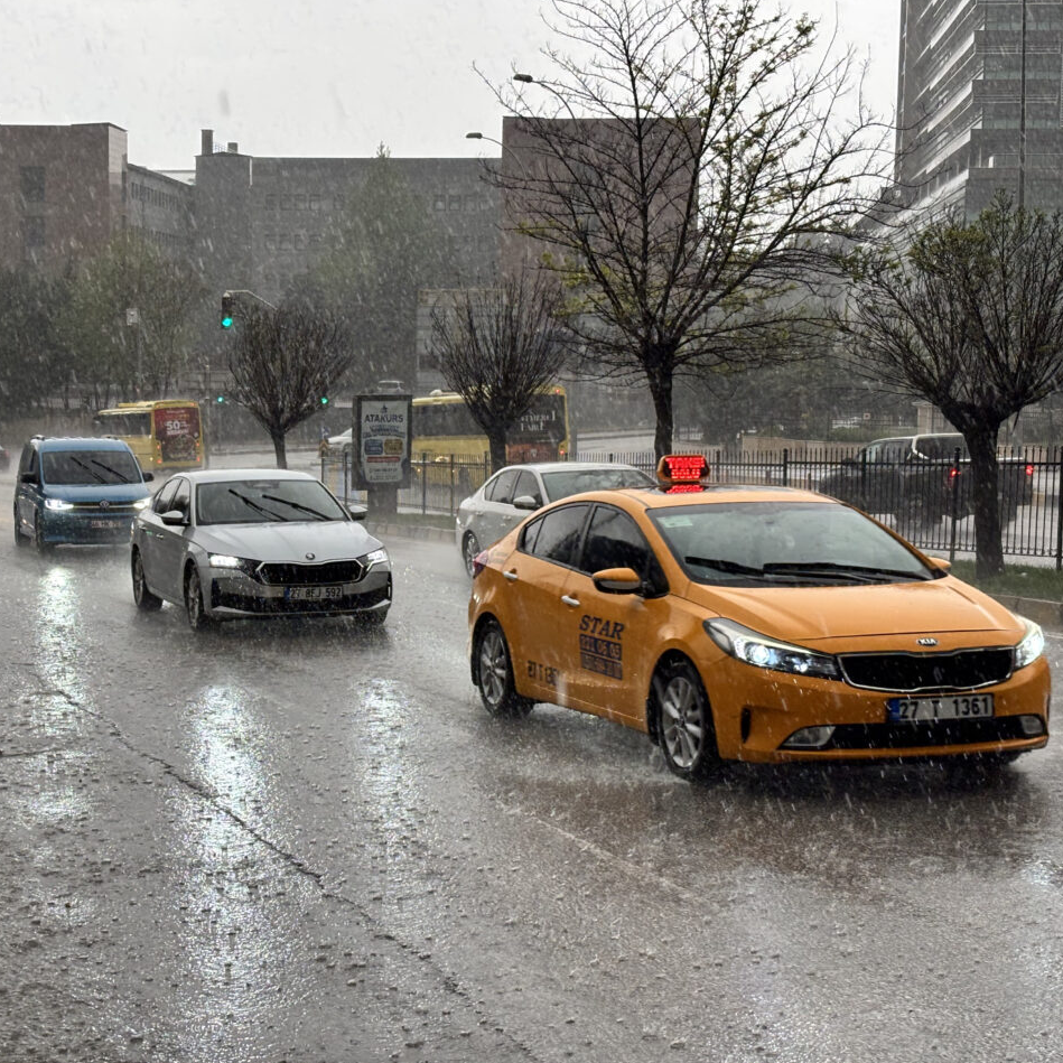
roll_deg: -0.4
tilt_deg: -5.0
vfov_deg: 27.7
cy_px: 533
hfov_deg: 27.6
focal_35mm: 62
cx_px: 370
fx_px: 2154
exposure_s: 1/117
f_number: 1.6
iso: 25
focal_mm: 5.96
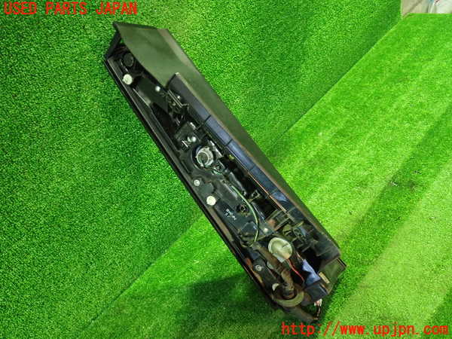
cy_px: 170
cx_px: 226
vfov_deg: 46.8
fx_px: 392
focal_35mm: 30
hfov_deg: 60.0
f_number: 2.3
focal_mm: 5.4
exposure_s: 1/30
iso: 800
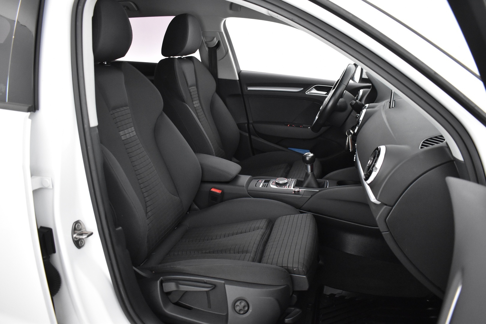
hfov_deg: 67.4
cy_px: 162
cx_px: 243
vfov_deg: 47.9
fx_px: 364
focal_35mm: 27
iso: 2500
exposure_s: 1/30
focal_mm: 18
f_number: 3.5
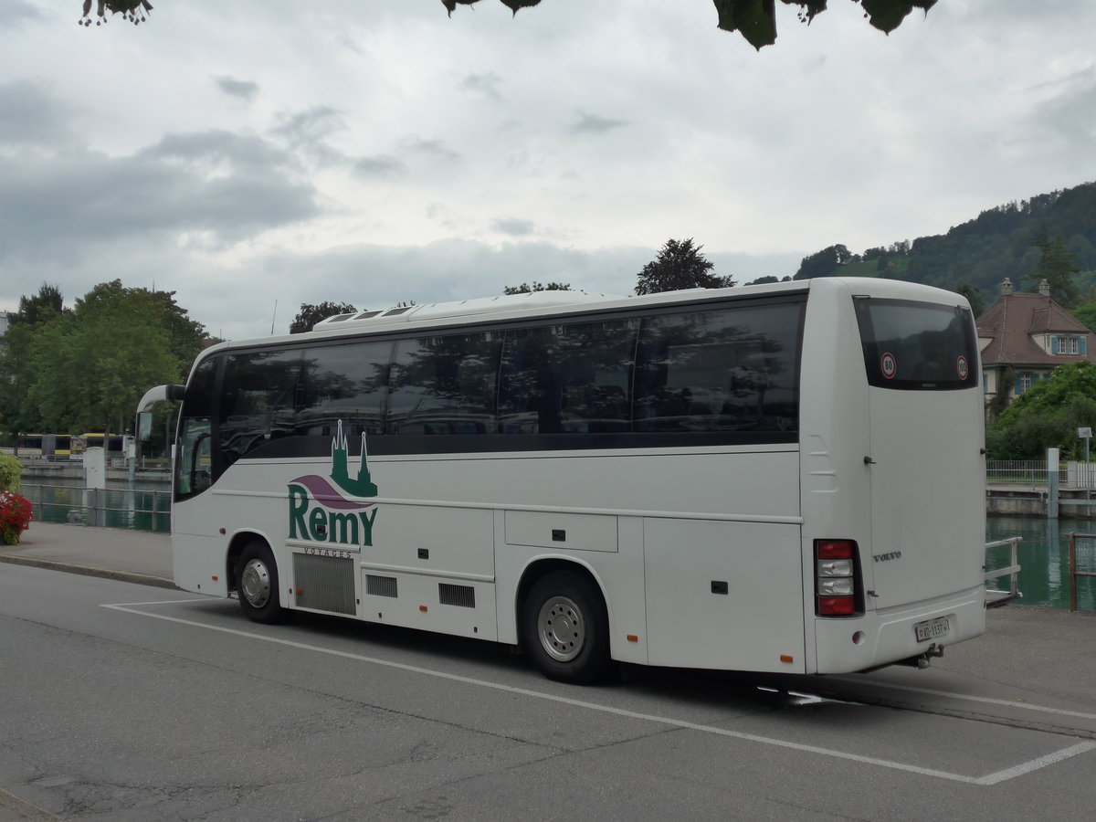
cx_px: 548
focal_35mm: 41
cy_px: 411
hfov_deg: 45.8
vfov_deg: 35.1
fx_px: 1298
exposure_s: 1/800
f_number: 2.6
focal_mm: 8.4
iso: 160
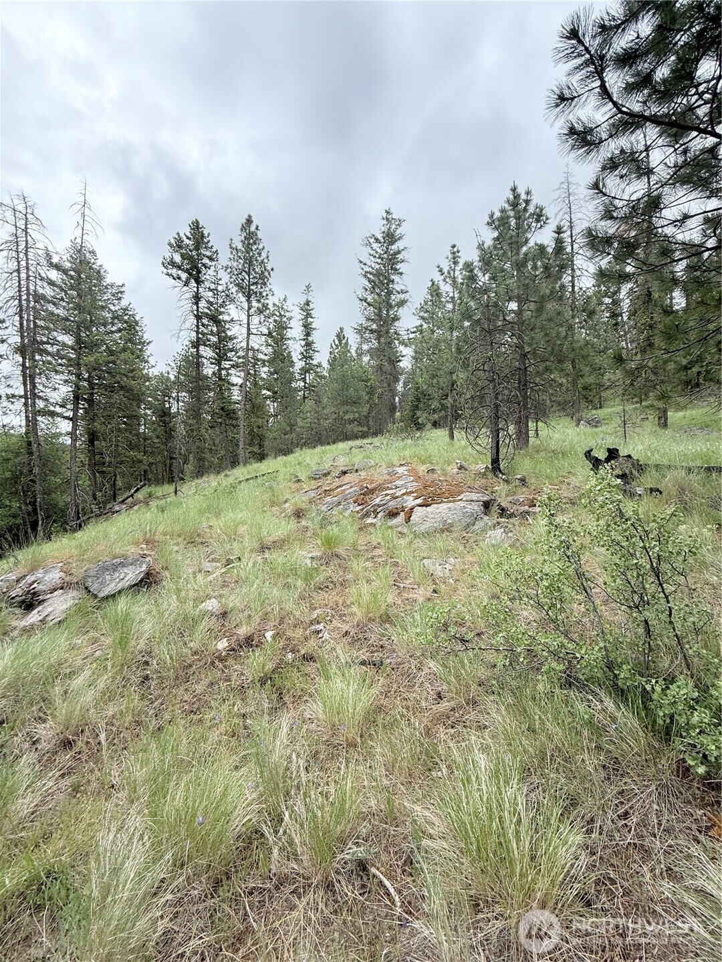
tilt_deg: +1.3
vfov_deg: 102.1
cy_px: 481
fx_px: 389
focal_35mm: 14
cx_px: 361
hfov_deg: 85.7
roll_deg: +0.1
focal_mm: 2.22
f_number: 2.2
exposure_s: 1/569
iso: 50
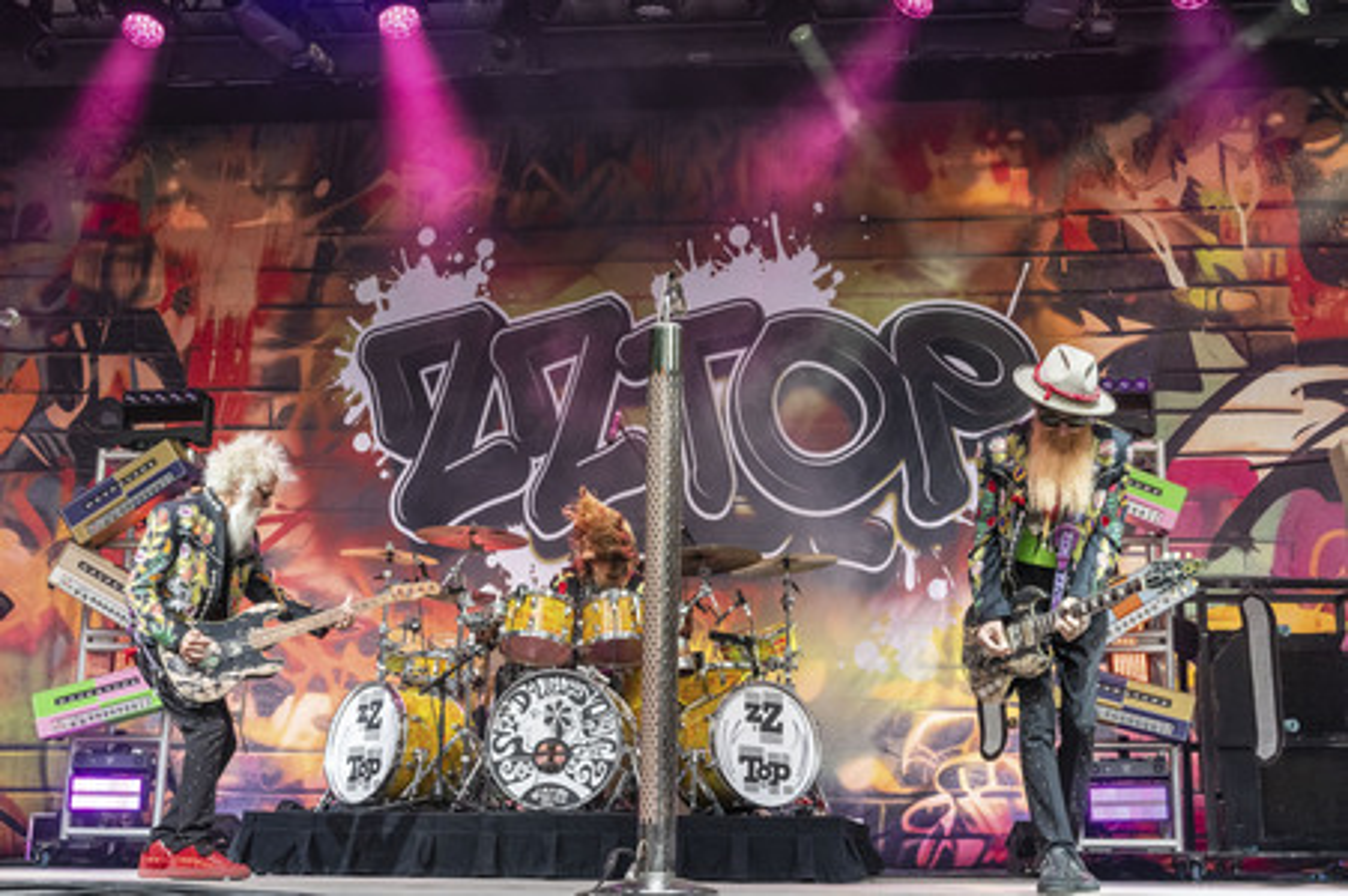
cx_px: 674
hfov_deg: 46.4
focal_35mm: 42
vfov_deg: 31.8
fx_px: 1571
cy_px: 448
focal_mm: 42
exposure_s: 1/250
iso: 1250
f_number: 9
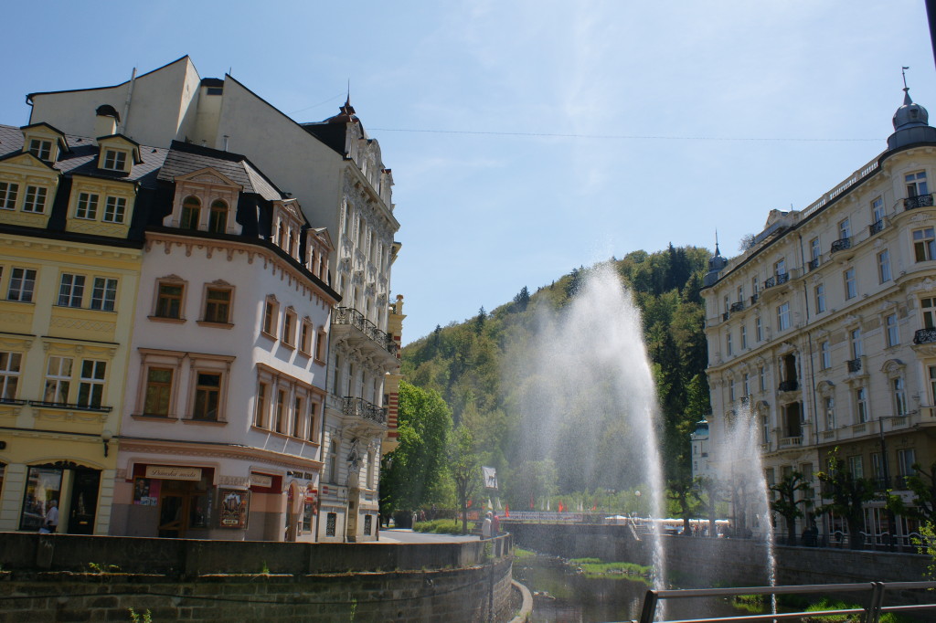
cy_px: 312
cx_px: 468
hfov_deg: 61.9
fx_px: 780
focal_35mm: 30
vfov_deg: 43.6
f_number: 10
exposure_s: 1/400
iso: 200
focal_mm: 20
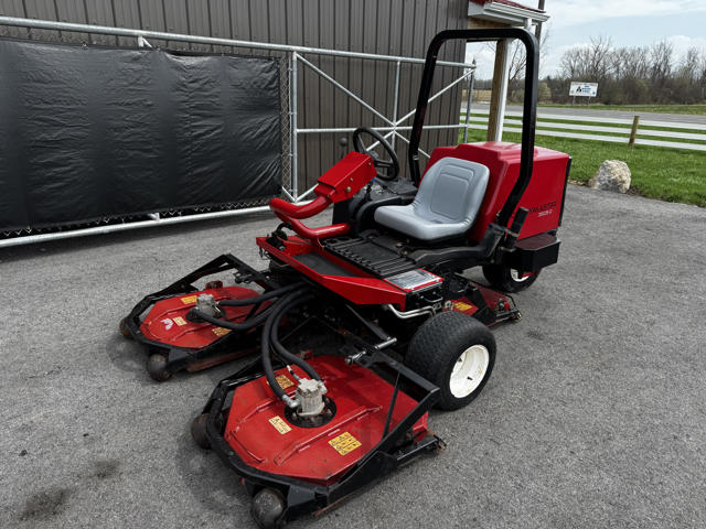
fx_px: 489
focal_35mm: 24
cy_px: 264
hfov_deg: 71.6
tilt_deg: -20.6
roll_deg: -1.9
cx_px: 353
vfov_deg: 56.8
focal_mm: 6.76
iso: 80
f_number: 1.78
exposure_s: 1/1818
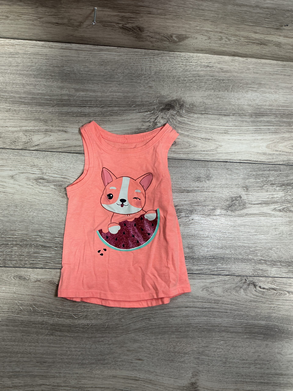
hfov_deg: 48.2
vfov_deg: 61.7
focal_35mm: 29
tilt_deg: -83.8
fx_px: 327
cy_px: 196
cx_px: 146
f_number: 1.8
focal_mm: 3
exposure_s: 1/50
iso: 40
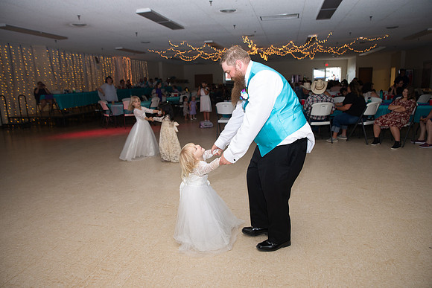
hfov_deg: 69.4
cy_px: 144
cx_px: 216
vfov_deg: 49.6
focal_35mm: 26
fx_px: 312
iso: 800
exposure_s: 1/125
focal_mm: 26
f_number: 3.5
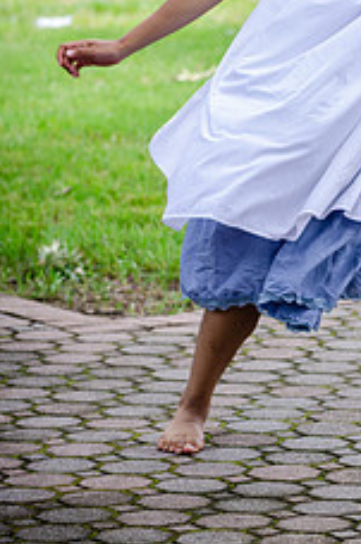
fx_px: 3672
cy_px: 148
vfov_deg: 8.5
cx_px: 320
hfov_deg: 5.6
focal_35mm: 243
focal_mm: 82
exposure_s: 1/640
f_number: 4
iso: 400
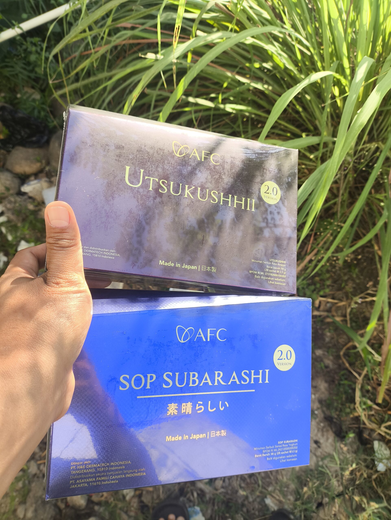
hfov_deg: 54.9
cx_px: 196
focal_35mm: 25
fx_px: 376
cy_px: 260
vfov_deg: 69.4
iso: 50
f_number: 1.7
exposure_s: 1/264
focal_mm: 4.71
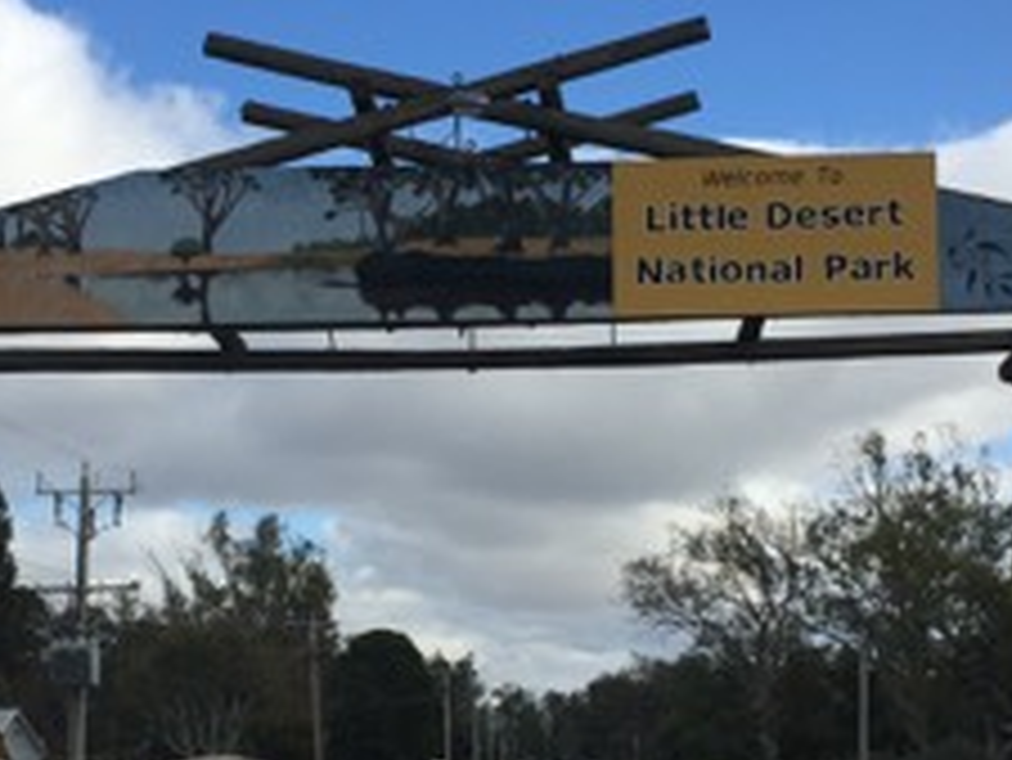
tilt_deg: +8.2
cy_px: 513
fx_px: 1960
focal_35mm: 67
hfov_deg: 28.9
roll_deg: -0.2
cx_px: 441
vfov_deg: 21.9
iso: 32
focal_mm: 4.15
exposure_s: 1/1799
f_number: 2.2
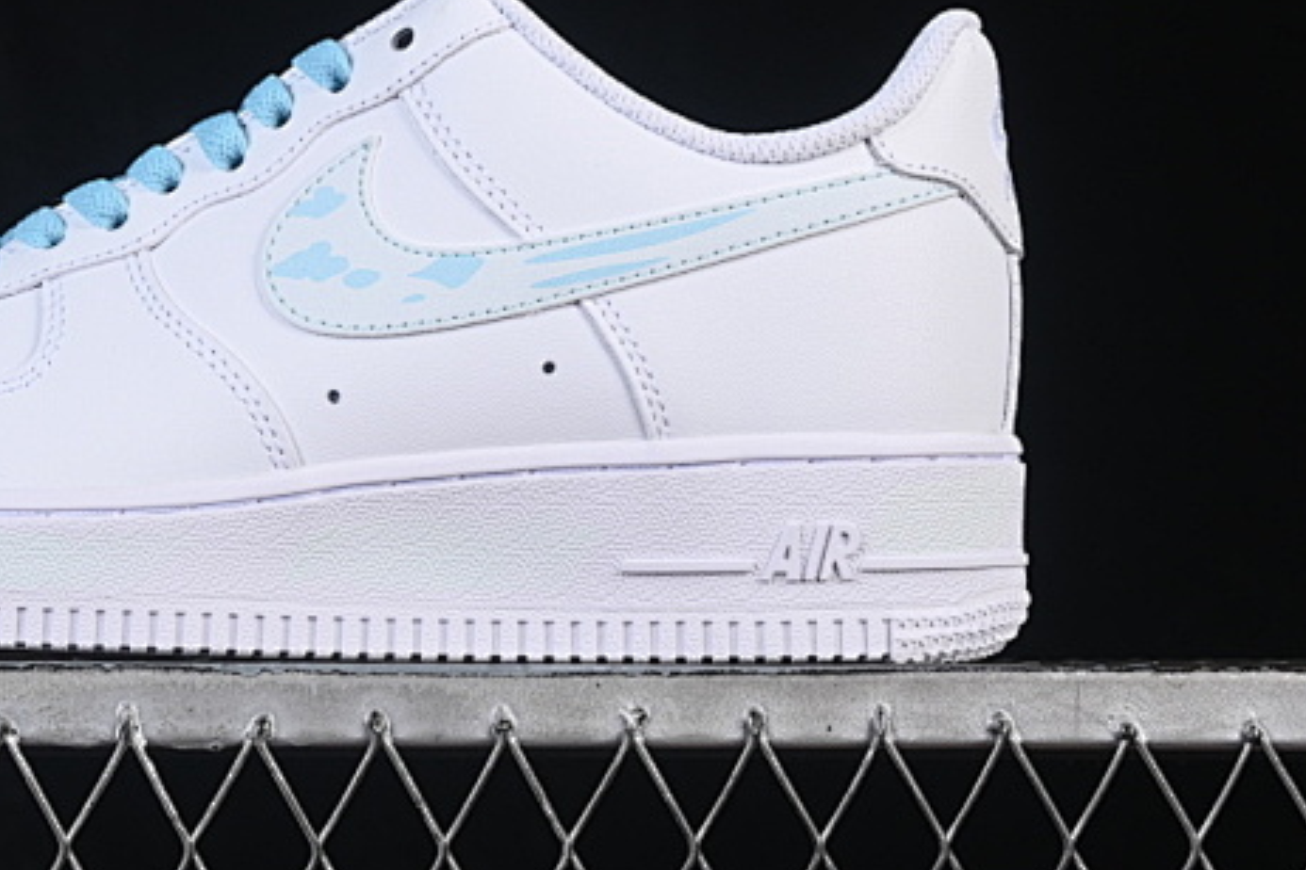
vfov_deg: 10.5
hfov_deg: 15.7
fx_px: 4716
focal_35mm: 130
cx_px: 308
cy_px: 193
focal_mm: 50
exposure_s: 1/80
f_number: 8
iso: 160
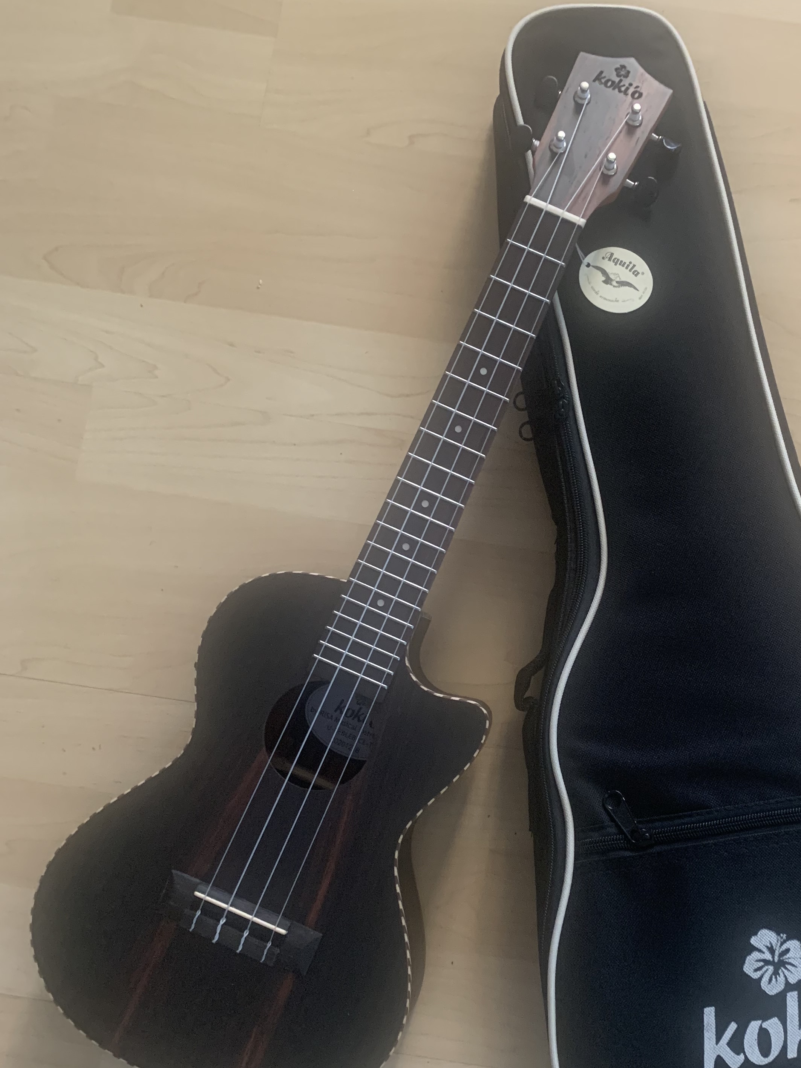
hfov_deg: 38.2
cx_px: 539
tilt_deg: -82.5
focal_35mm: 37
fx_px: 1141
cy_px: 624
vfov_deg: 49.9
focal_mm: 4.25
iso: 400
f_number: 1.8
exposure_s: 1/40
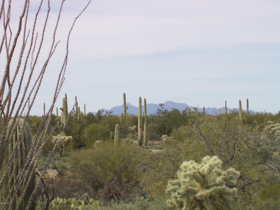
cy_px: 105
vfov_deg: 13.7
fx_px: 873
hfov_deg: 18.2
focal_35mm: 108
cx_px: 140
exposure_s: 1/638
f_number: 4.8
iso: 80
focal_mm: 18
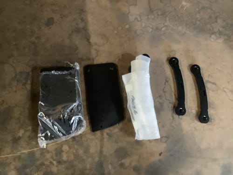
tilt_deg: -76.3
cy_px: 88
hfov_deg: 58.4
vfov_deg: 45.4
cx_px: 116
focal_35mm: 31
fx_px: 209
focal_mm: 3.3
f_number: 2.4
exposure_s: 1/20
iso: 640
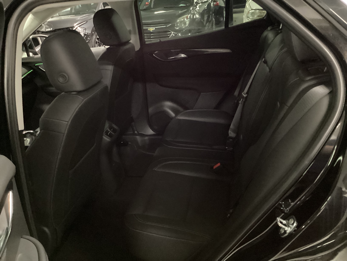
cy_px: 130
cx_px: 174
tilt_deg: -24.7
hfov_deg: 58.4
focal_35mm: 31
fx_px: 311
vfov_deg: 45.4
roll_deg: +6.4
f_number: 2.4
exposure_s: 1/15
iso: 800
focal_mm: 3.3
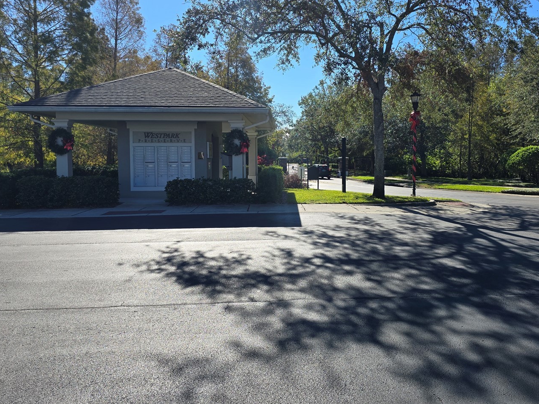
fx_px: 452
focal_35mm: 29
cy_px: 182
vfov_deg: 48.2
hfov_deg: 61.5
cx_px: 301
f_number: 1.7
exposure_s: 1/754
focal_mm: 6.3
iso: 12
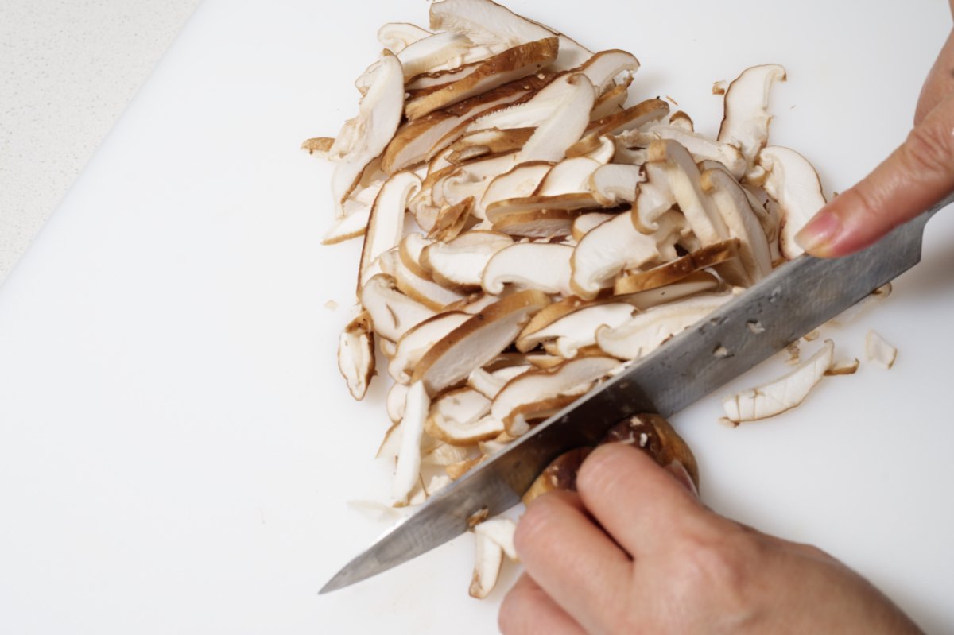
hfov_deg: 37.5
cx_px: 477
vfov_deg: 25.5
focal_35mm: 53
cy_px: 318
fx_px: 1404
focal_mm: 53
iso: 100
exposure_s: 1/100
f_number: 9
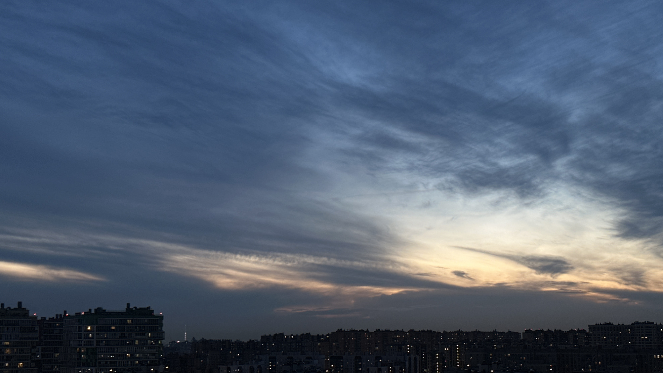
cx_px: 333
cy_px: 241
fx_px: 932
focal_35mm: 53
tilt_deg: +6.4
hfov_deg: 39.2
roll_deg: +0.3
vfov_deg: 22.6
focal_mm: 6.86
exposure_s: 1/50
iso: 125
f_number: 1.78
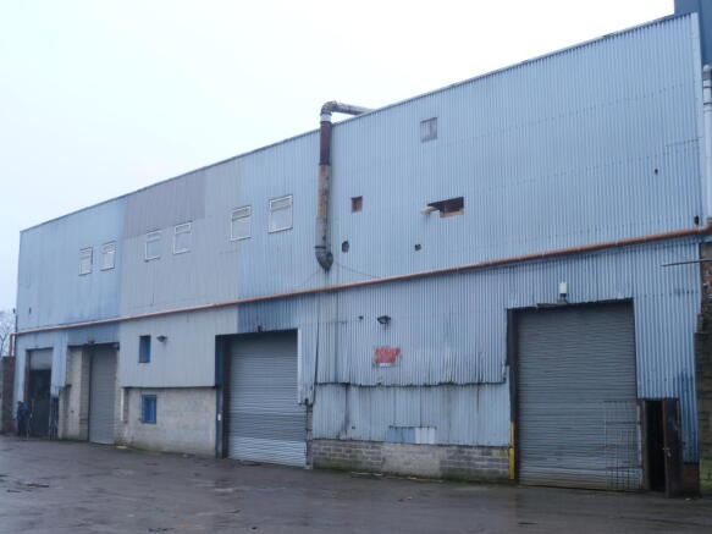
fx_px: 864
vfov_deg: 34.3
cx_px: 356
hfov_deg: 44.8
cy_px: 267
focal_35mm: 42
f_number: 3.3
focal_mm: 7.5
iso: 80
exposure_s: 1/100
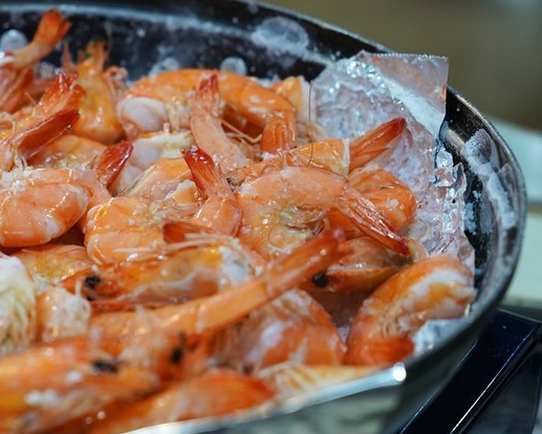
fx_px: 1621
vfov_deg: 15.2
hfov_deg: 18.6
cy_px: 187
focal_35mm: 101
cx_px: 47
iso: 2000
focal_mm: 58
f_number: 4
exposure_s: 1/160
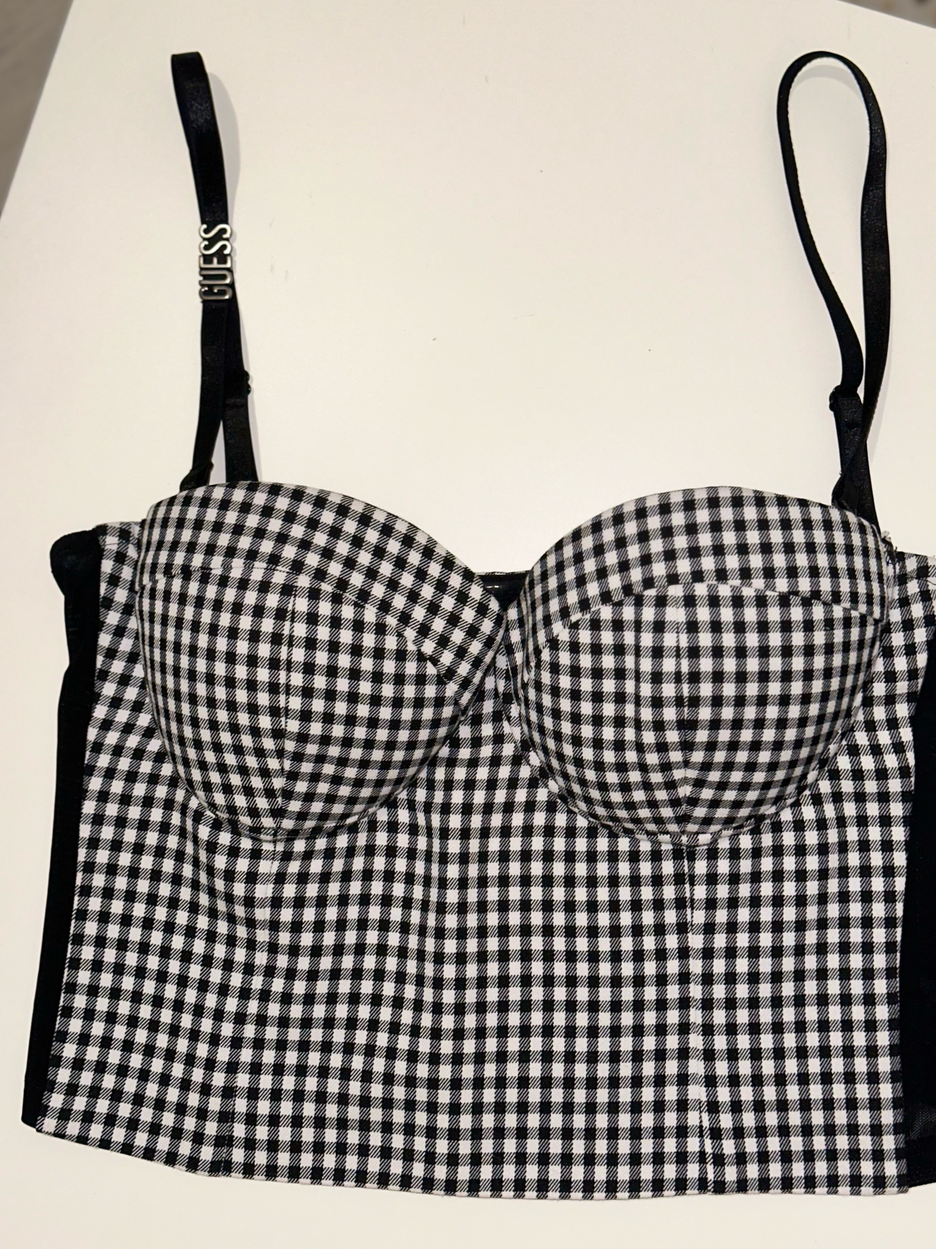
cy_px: 619
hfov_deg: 29.7
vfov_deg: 38.9
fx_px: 1767
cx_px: 475
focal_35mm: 49
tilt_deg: -84.9
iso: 80
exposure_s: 1/25
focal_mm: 6.86
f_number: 1.78
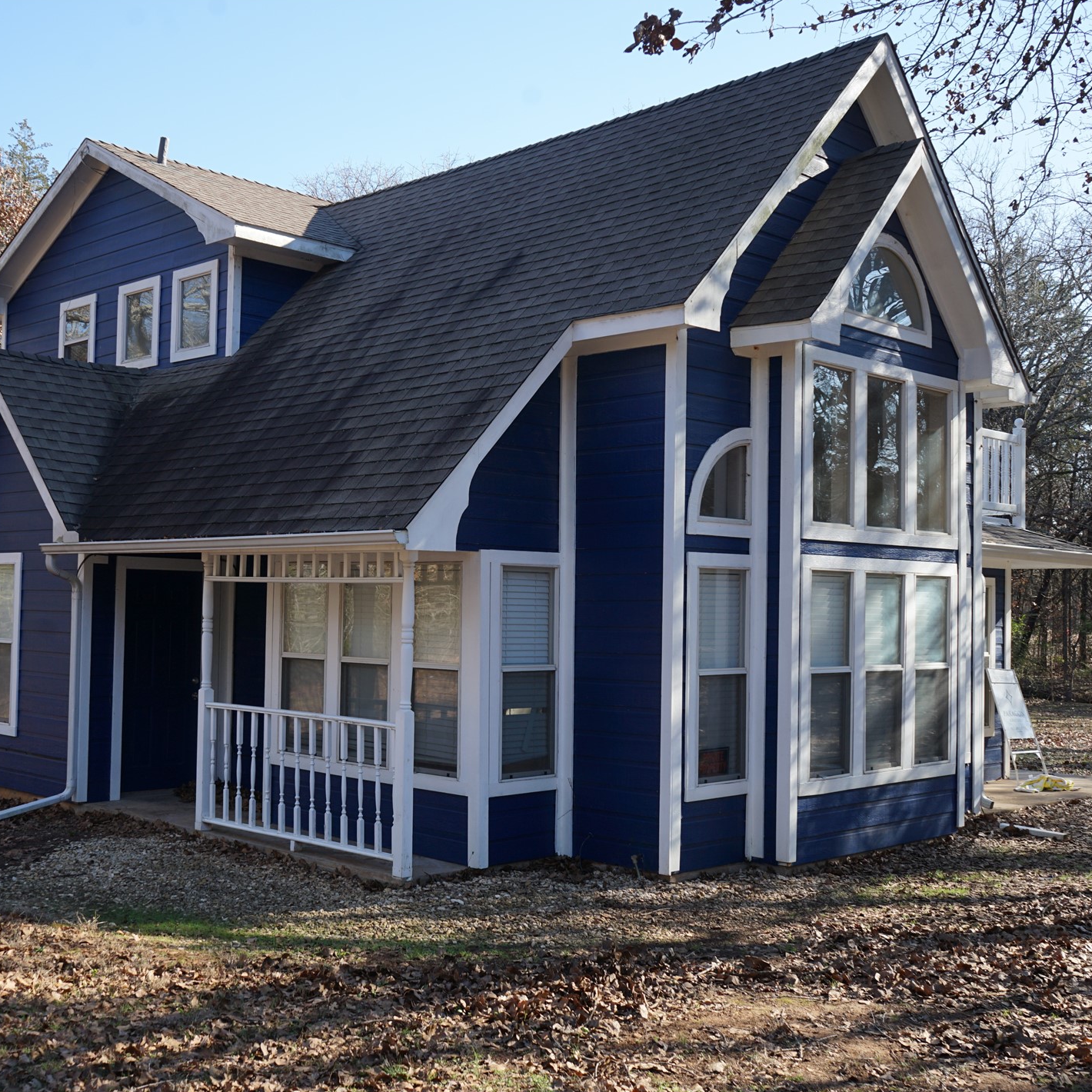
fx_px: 1392
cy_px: 548
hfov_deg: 42.7
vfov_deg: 42.8
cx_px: 445
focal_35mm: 39
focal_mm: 30
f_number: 7.1
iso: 100
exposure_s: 1/100
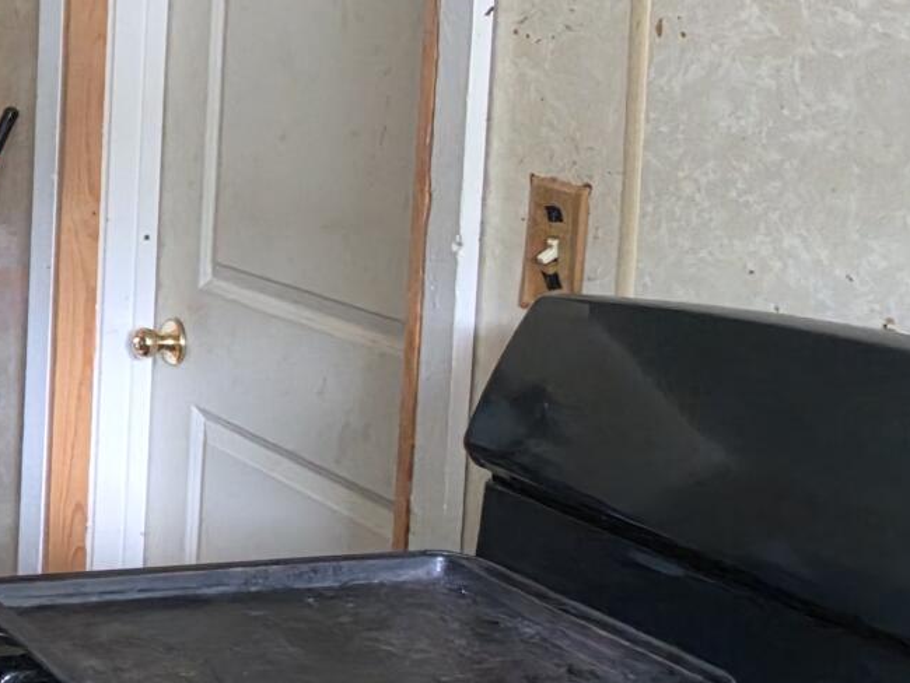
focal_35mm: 60
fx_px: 1578
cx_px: -426
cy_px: 175
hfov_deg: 25.2
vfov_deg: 24.2
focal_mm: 2.2
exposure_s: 1/60
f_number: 1.9
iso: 800
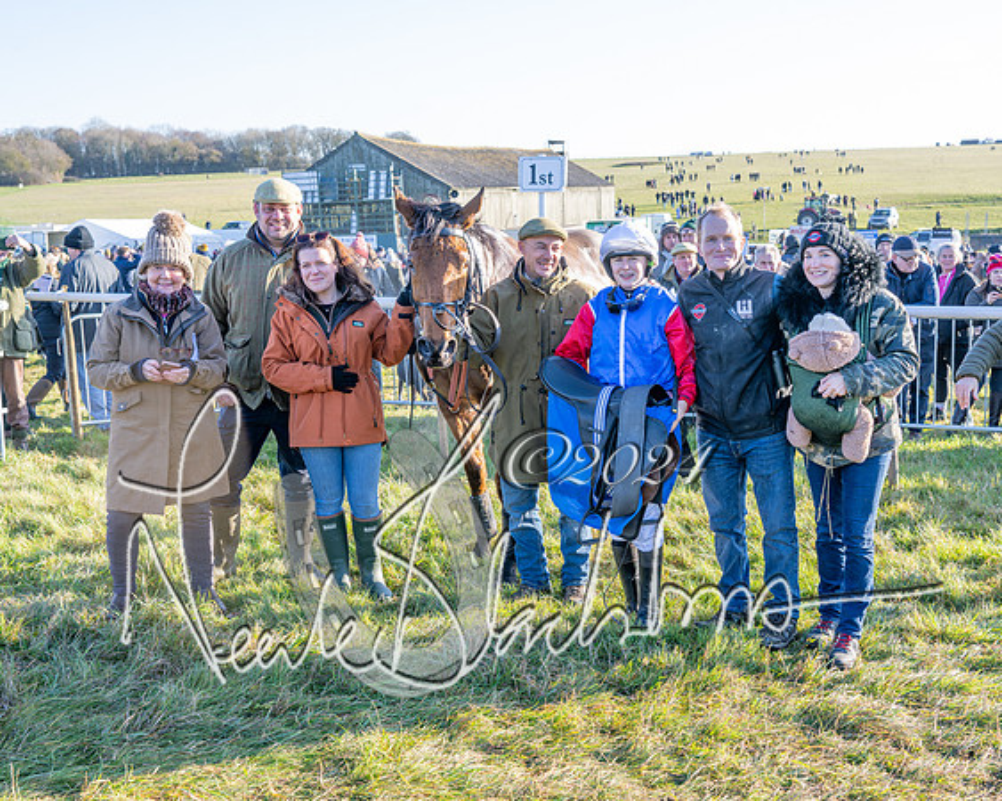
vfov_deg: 35.9
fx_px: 1235
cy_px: 400
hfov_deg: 44.1
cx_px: 533
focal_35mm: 42
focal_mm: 37
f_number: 5
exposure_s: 1/500
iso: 400
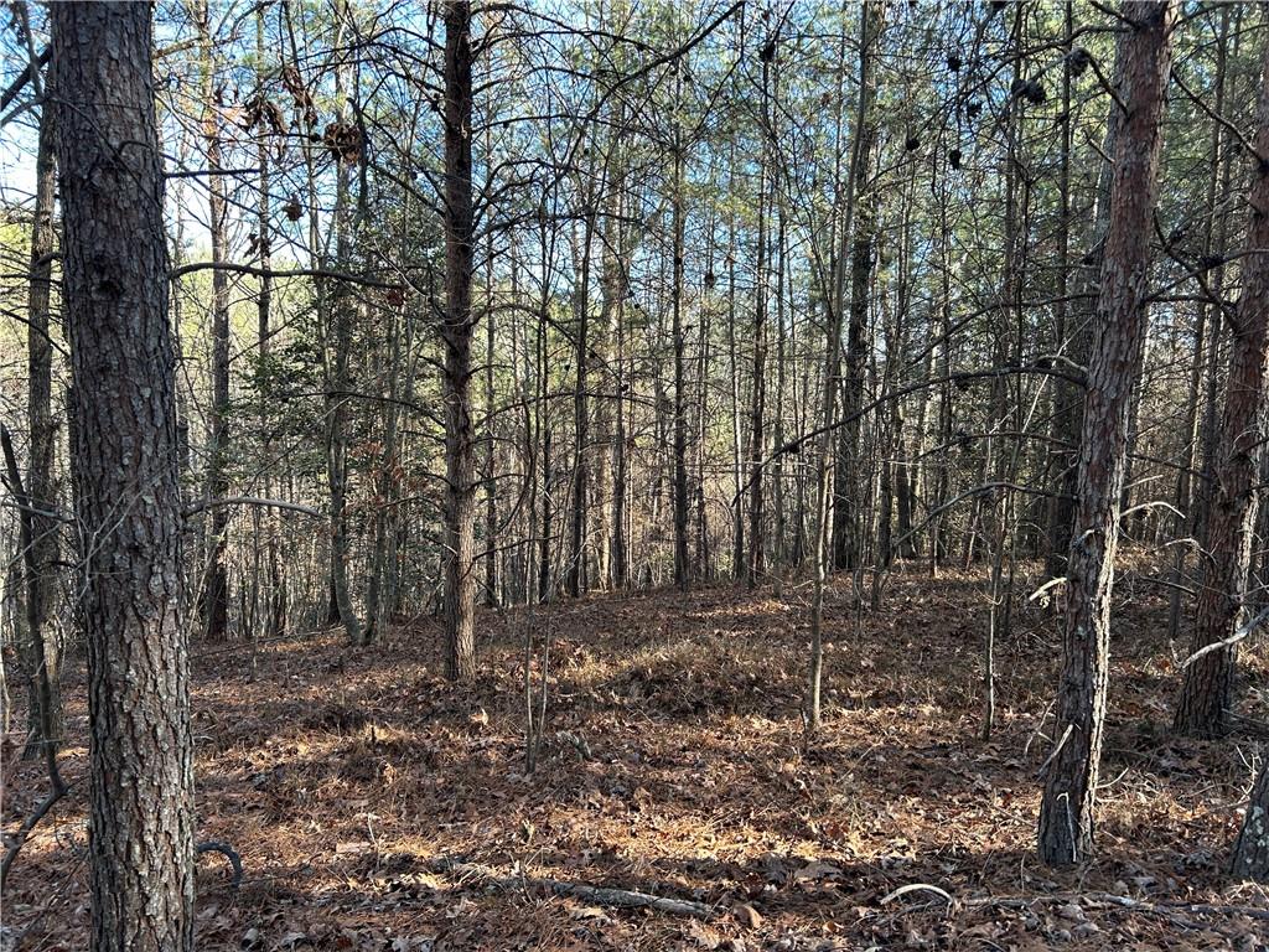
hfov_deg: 67.3
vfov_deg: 53.1
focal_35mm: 26
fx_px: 953
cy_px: 476
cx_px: 634
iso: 32
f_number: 1.5
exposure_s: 1/130
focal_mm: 5.7
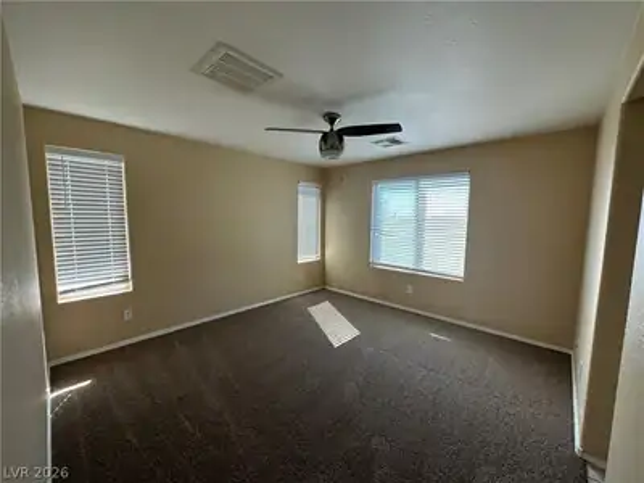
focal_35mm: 14
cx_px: 322
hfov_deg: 102.1
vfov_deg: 85.7
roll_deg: -0.4
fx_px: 260
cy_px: 242
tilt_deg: -4.5
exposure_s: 1/165
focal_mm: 2.22
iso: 40
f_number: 2.2
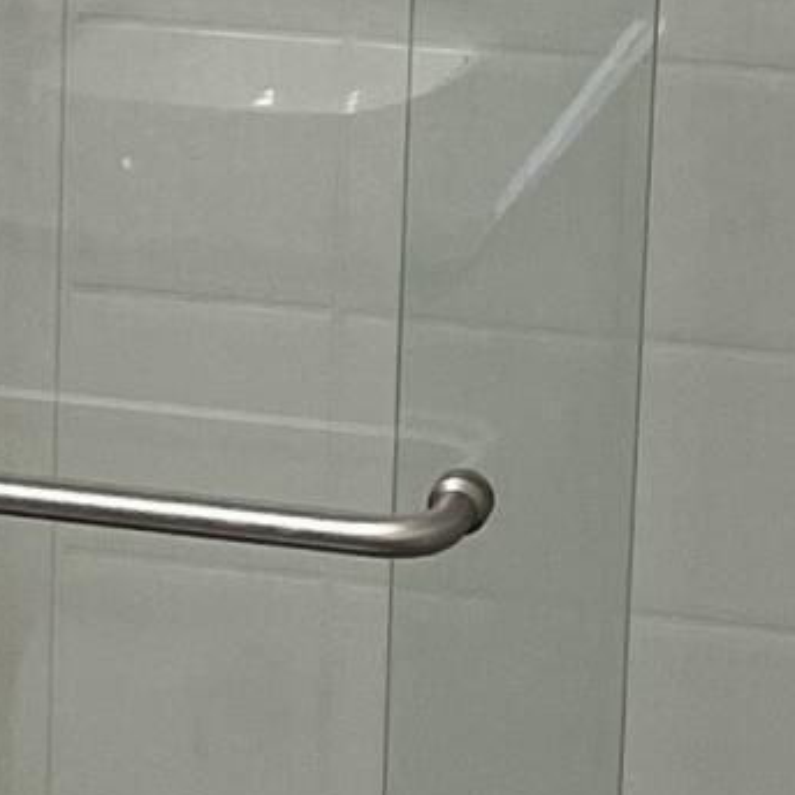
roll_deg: +0.9
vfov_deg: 8.7
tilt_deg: -12.7
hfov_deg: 8.5
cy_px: 153
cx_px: -394
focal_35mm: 201
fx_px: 5223
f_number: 1.6
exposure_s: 1/120
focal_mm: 4.2
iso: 125
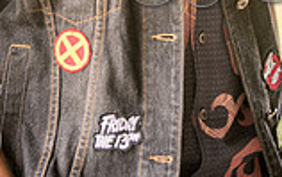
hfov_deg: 6.9
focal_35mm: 305
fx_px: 2346
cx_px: 109
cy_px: -139
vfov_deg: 4.3
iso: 200
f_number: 2.8
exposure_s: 1/15
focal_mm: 105
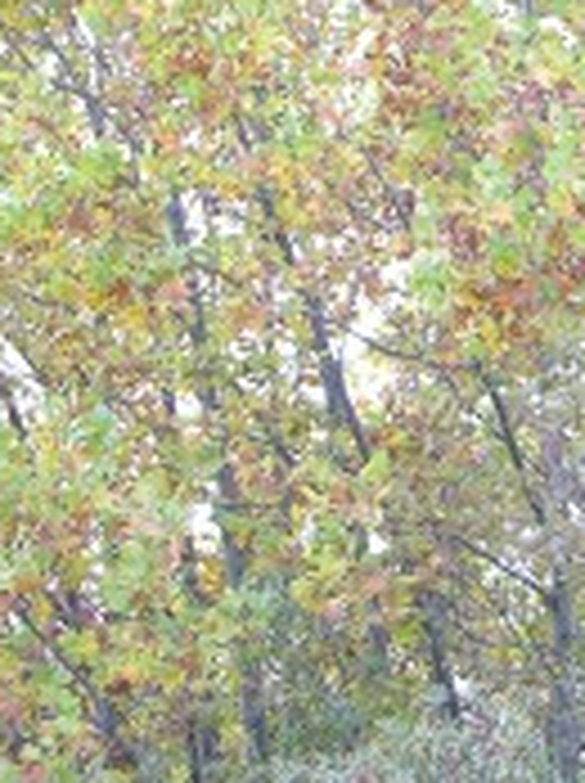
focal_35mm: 221
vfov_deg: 8.8
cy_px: -261
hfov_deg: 6.7
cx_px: 626
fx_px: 4992
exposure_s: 1/29.6
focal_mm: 12.7
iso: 50
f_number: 3
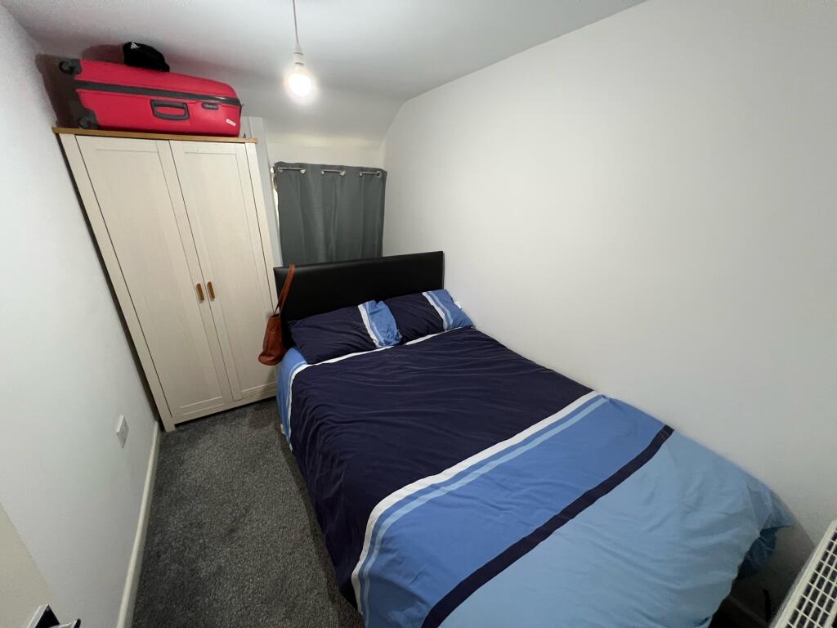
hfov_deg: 106.2
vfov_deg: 89.9
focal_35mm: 13
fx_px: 314
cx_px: 418
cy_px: 314
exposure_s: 1/50
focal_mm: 1.57
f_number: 1.8
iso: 400
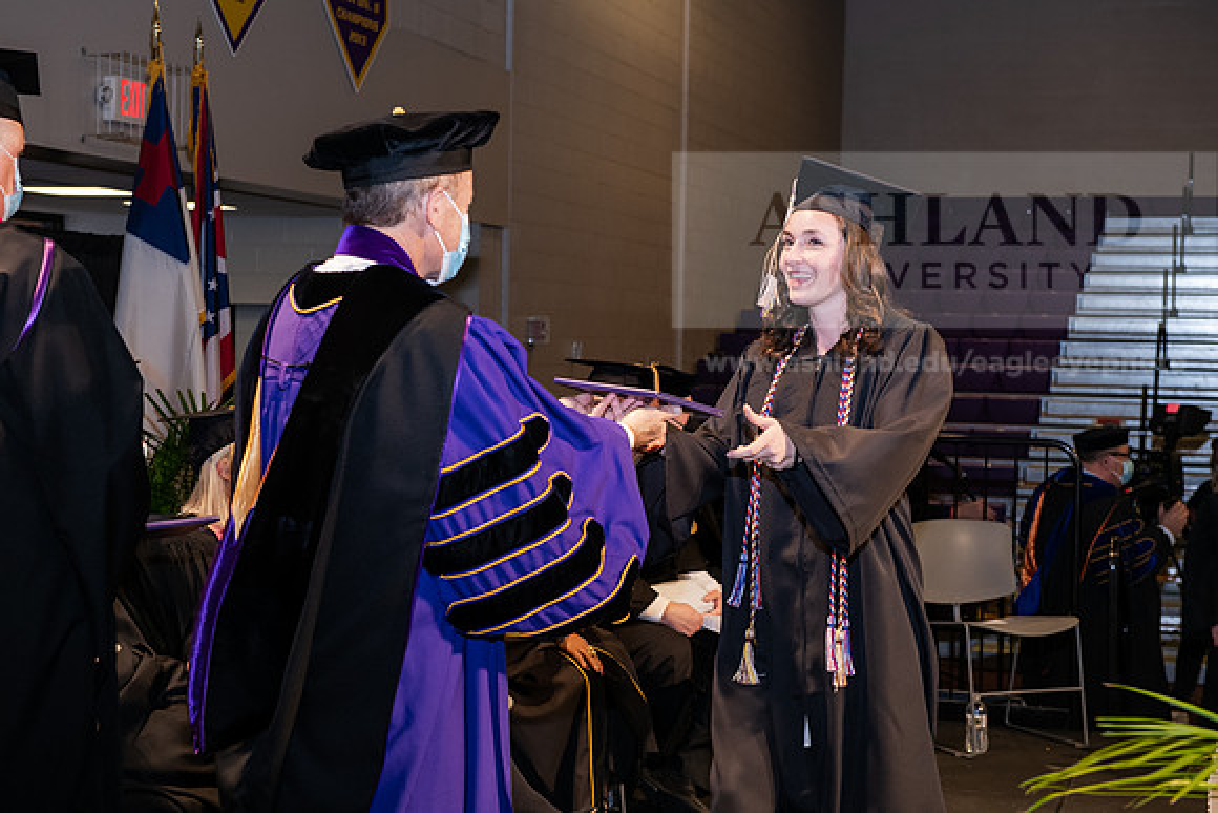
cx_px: 609
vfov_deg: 21.9
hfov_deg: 32.4
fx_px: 2098
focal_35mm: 62
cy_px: 406
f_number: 6.3
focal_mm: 62
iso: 1600
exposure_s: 1/200
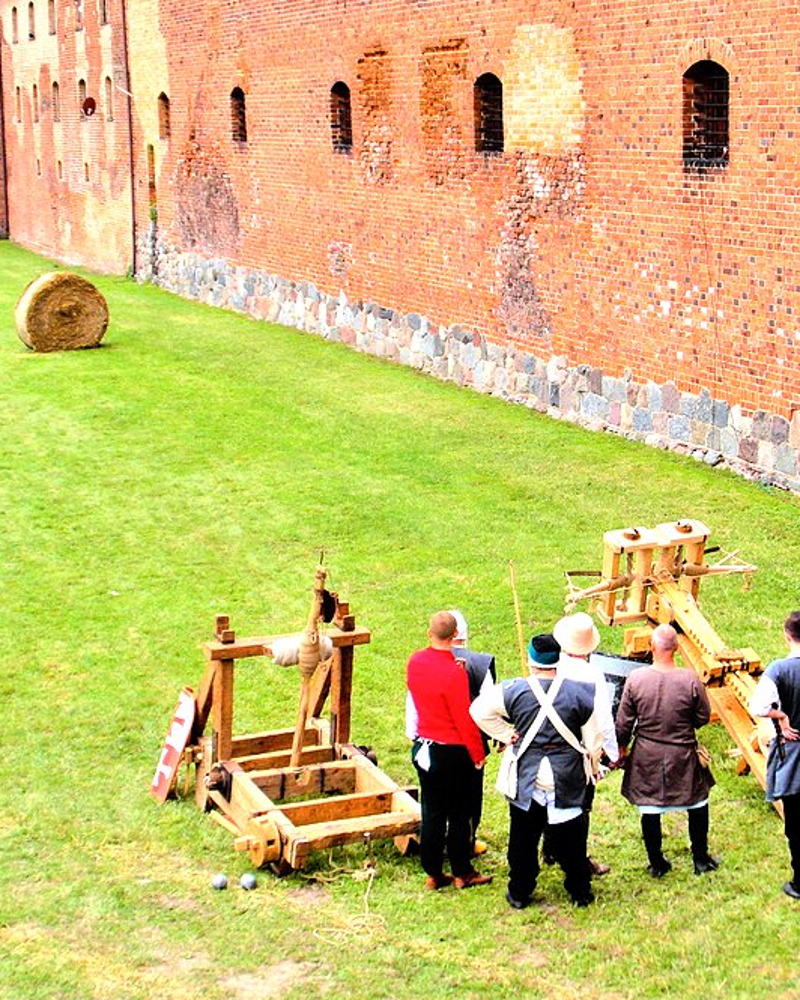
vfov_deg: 27.1
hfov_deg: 21.8
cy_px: 498
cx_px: 475
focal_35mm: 70
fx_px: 2072
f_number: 3.8
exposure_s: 1/350
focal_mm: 8.7
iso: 100
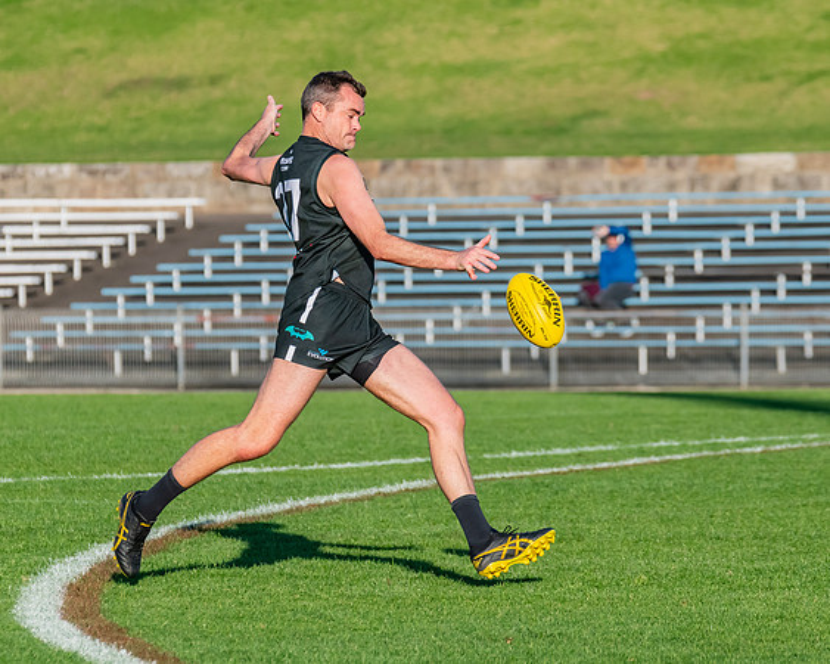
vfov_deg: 3.3
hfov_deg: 4.1
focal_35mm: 469
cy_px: 302
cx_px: 439
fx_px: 11518
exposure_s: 1/1600
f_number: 9
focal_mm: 310
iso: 800
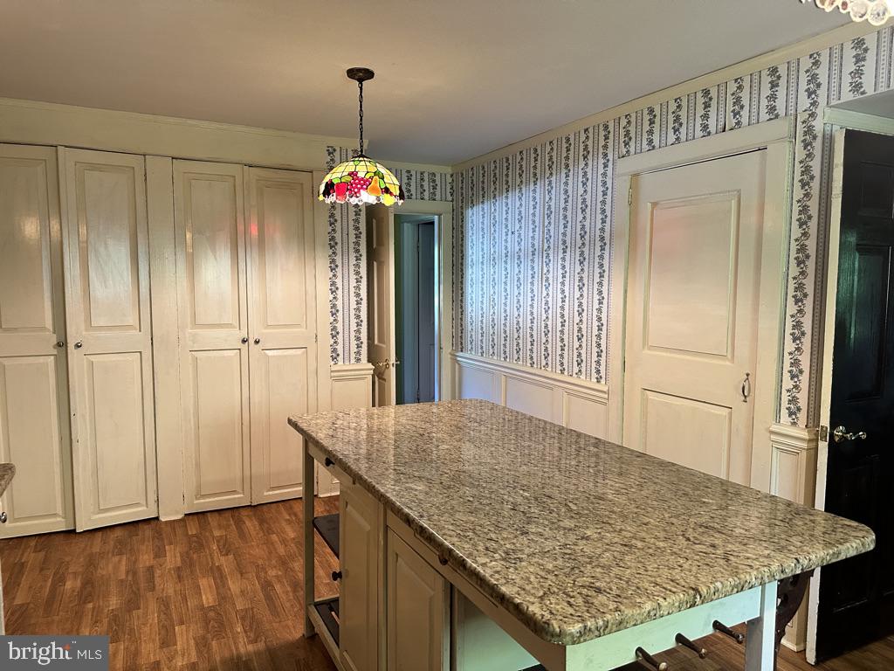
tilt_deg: -3.4
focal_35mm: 24
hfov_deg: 71.6
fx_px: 620
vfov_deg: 56.8
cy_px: 336
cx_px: 447
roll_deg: -0.9
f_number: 1.78
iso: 320
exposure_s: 1/60
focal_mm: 6.86
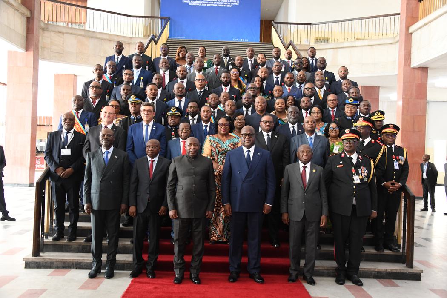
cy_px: 149
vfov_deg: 36.9
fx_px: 447
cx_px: 224
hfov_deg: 53.1
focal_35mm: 36
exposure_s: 1/60
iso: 4000
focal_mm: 36
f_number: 5.6
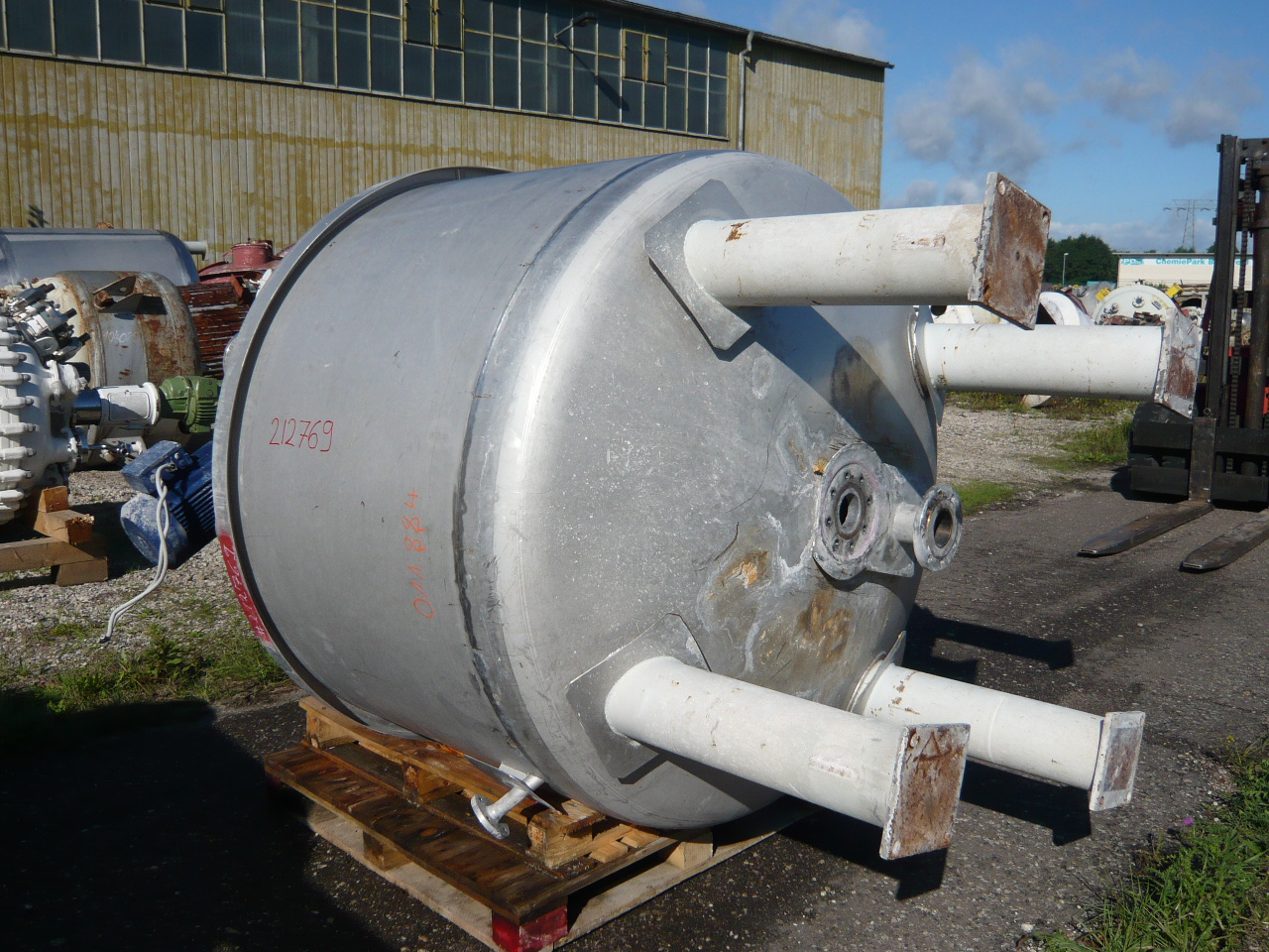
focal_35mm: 30
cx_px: 634
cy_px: 476
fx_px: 1100
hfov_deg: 60.0
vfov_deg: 46.8
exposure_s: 1/400
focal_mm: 4.6
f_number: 8
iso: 100
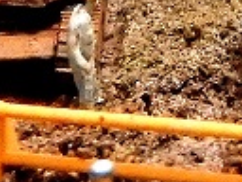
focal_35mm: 137
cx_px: 433
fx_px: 958
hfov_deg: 13.0
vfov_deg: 9.7
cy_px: -242
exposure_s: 1/100
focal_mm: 4.5
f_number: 3.7
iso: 3200
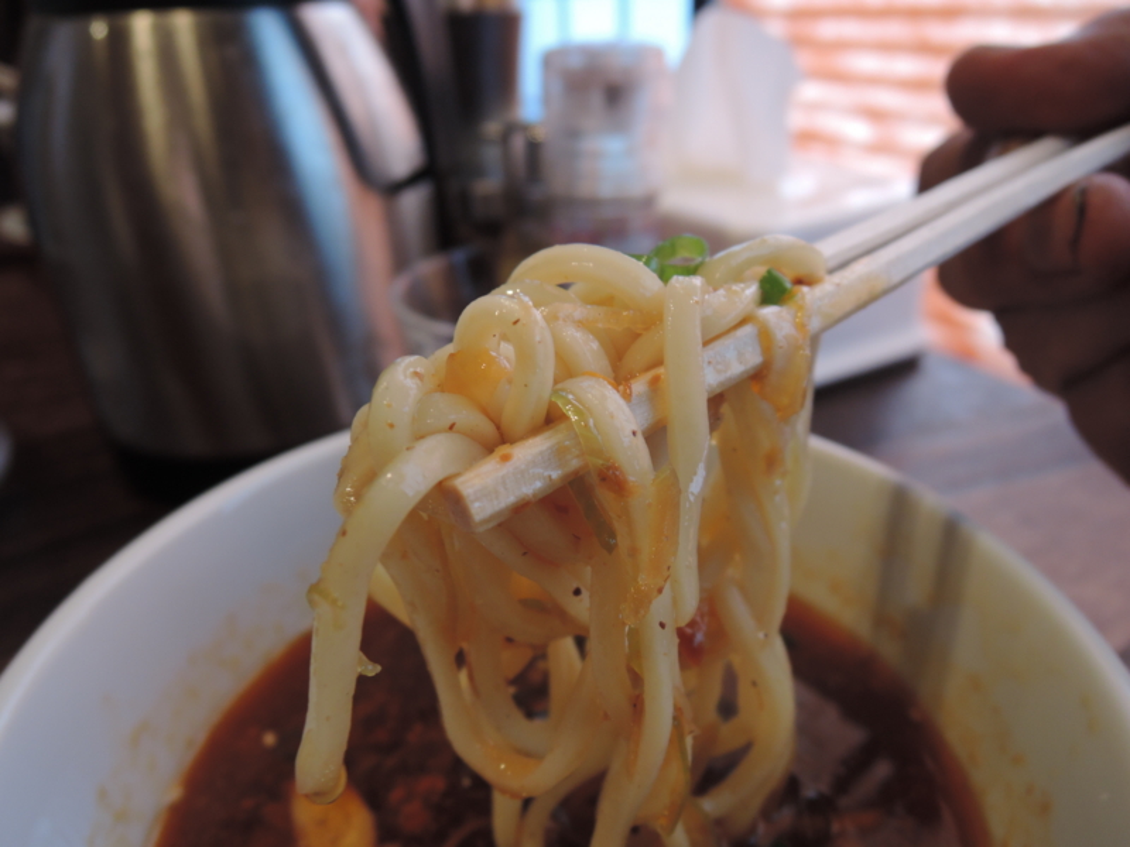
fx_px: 783
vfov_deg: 56.8
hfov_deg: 71.6
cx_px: 565
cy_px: 424
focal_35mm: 24
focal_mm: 5.1
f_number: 2.8
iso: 220
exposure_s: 1/30
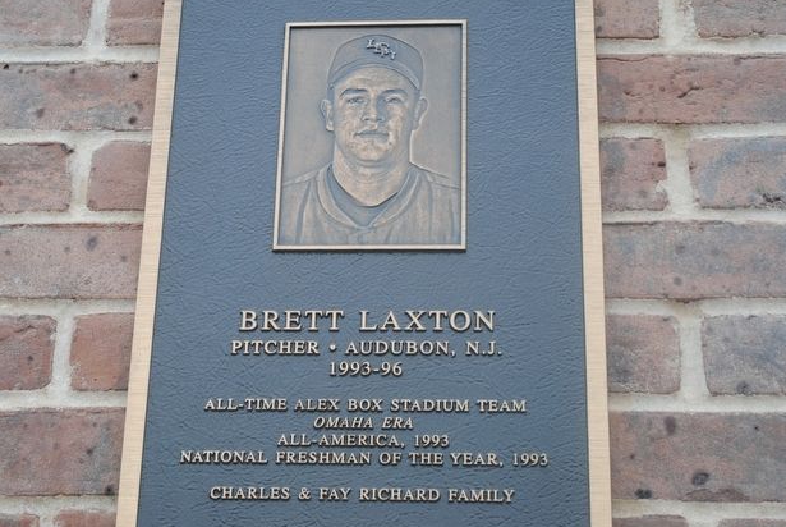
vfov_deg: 17.6
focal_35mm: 78
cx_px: 326
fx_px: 1705
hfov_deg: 25.9
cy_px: 248
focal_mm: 40
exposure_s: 1/125
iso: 125
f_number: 5.6
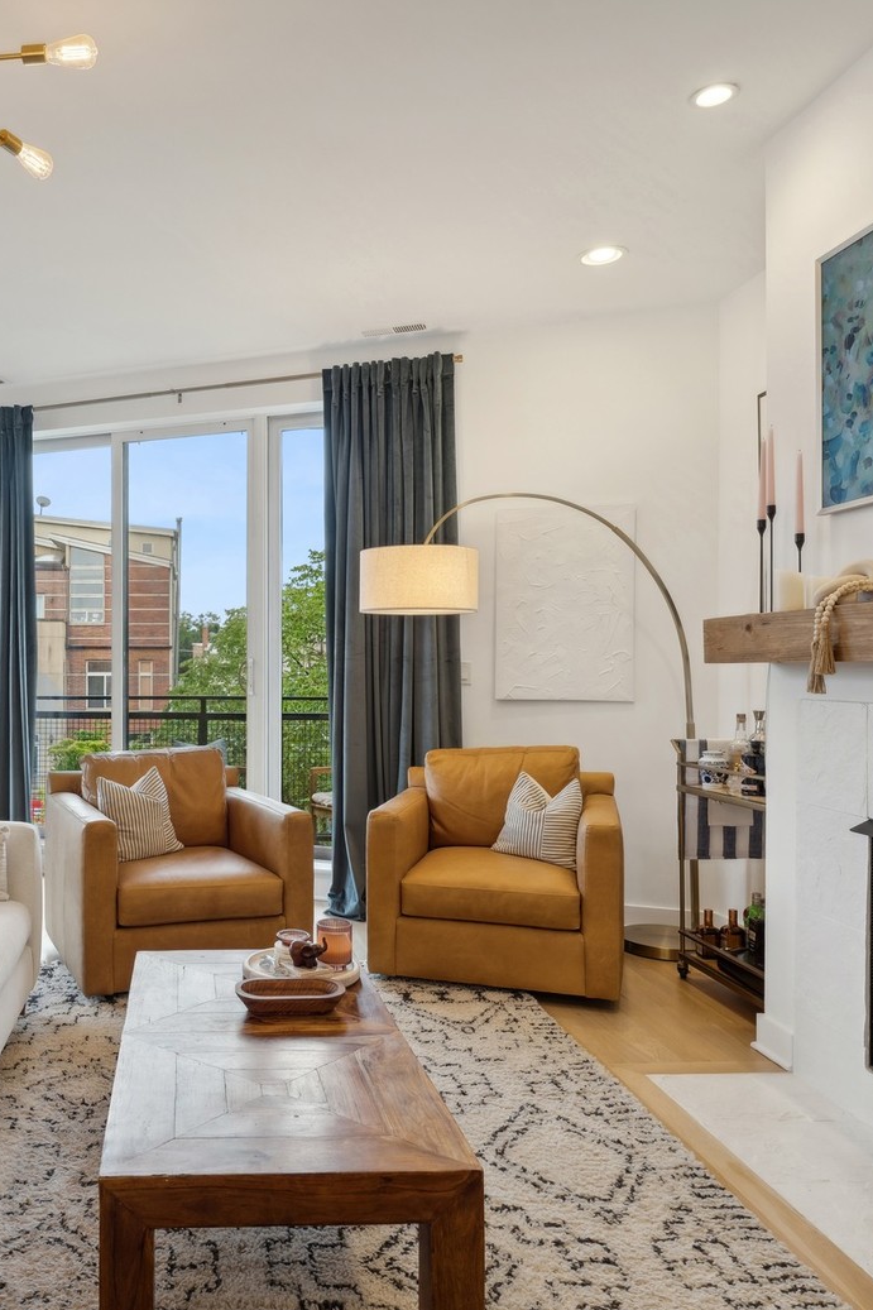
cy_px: 677
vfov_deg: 71.5
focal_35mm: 25
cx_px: 217
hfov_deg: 49.2
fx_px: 910
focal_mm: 16
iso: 320
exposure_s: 1/15
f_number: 7.1
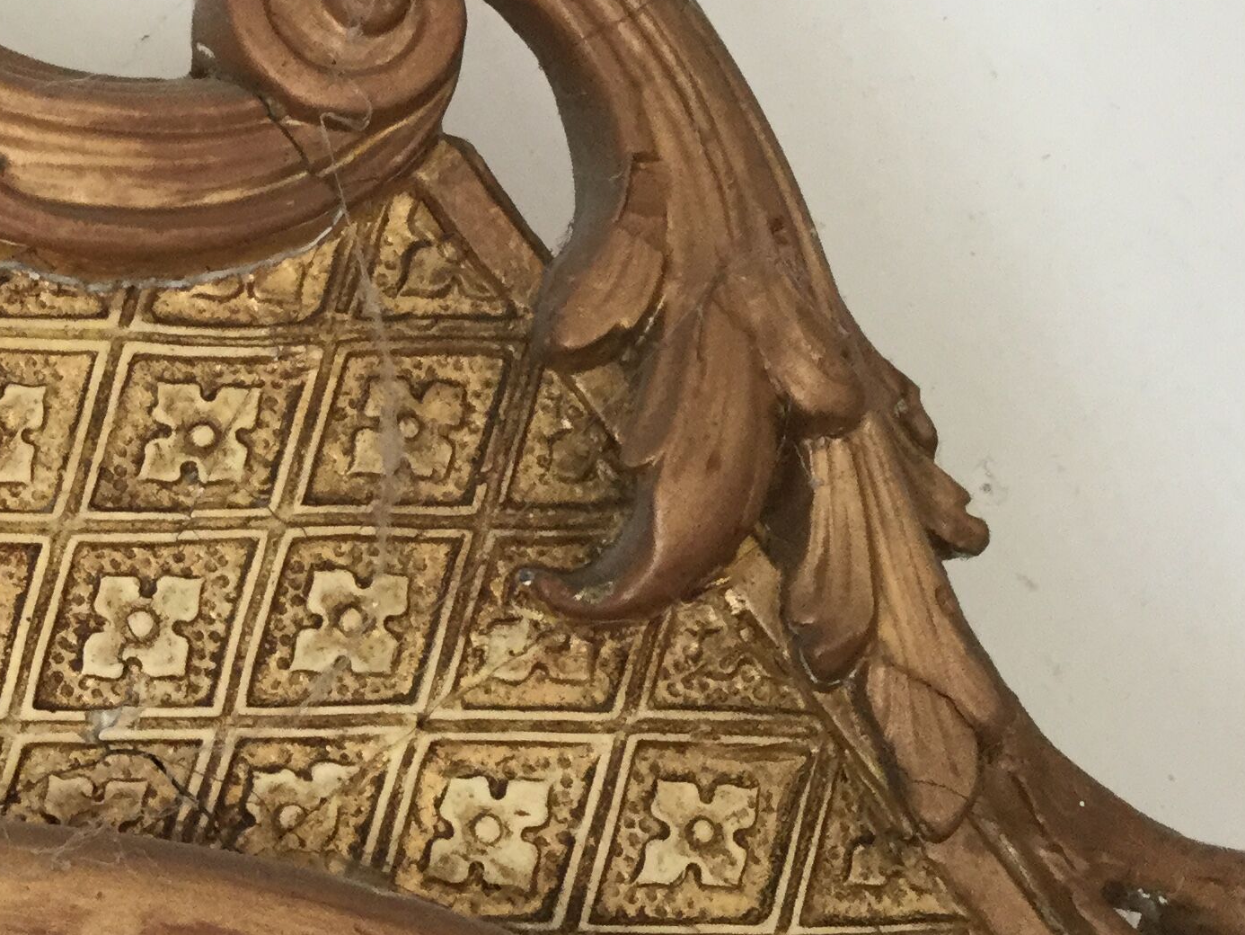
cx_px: -80
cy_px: 555
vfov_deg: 20.2
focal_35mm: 73
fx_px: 2626
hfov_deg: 25.0
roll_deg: +34.1
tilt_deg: +1.2
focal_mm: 3.3
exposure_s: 1/33
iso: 50
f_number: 2.4
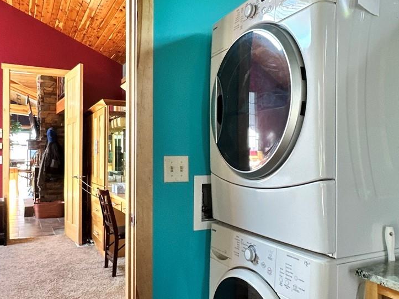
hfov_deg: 58.4
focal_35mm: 31
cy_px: 158
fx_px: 357
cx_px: 195
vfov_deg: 45.4
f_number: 2.2
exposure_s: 1/60
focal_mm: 2.22
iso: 250
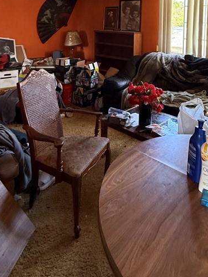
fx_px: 232
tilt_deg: -3.0
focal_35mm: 29
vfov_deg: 55.0
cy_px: 37
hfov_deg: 47.9
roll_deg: -1.8
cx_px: 128
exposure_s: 1/62
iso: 320
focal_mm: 2.22
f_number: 2.2
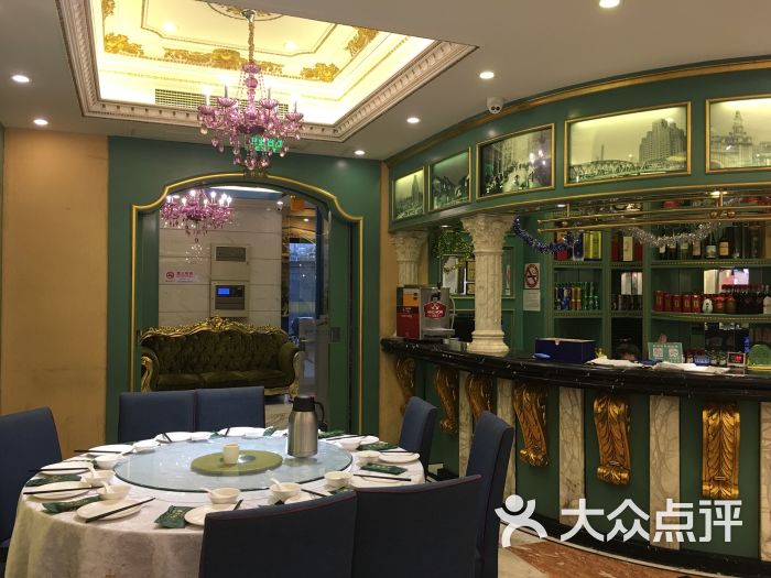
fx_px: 646
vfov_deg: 48.2
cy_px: 289
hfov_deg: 61.7
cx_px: 386
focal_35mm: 29
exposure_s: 1/33
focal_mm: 4.15
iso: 40
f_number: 2.2
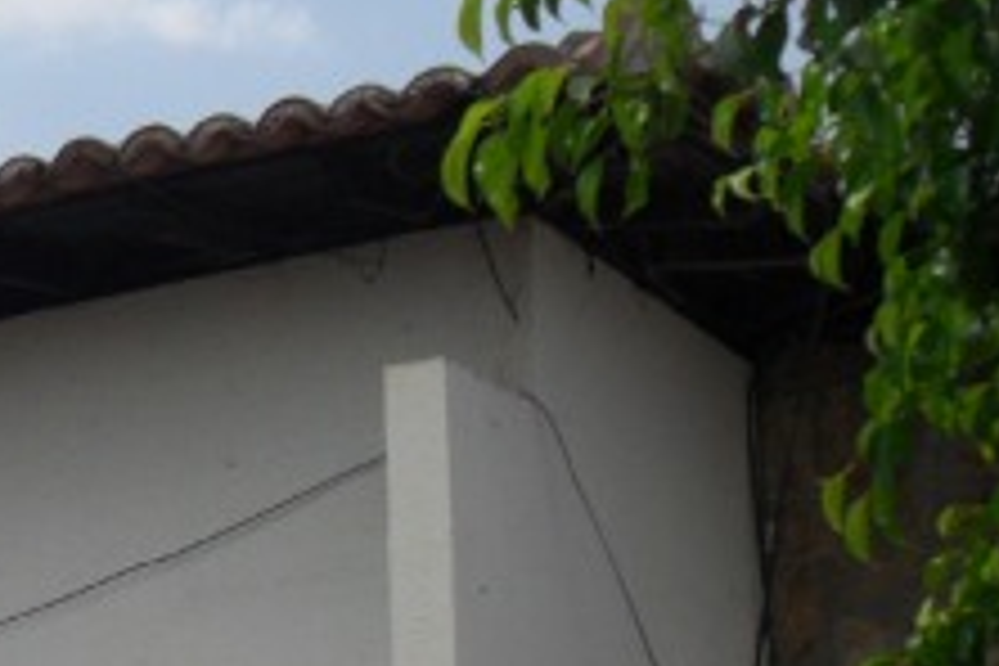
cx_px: -320
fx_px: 2914
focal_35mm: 105
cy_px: 752
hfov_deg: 18.1
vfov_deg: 12.8
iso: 100
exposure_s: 1/180
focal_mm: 6.2
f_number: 8.9
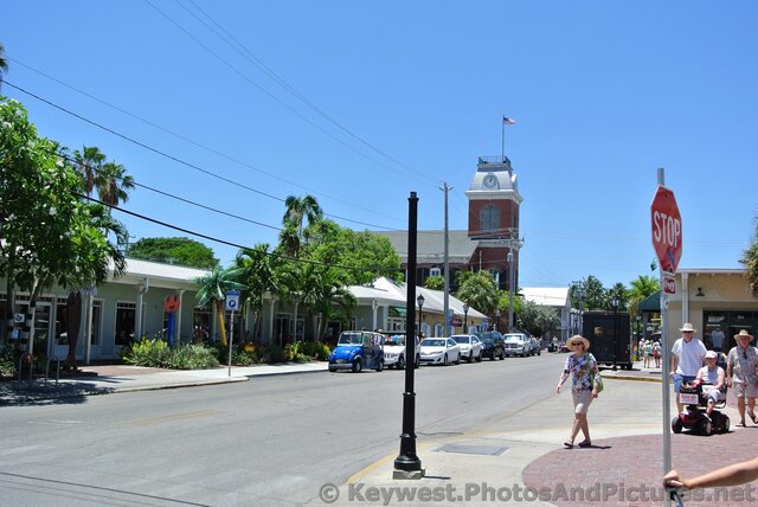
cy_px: 254
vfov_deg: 34.3
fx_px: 822
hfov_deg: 49.5
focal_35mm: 39
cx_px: 379
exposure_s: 1/640
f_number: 4.5
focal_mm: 14.5
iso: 100
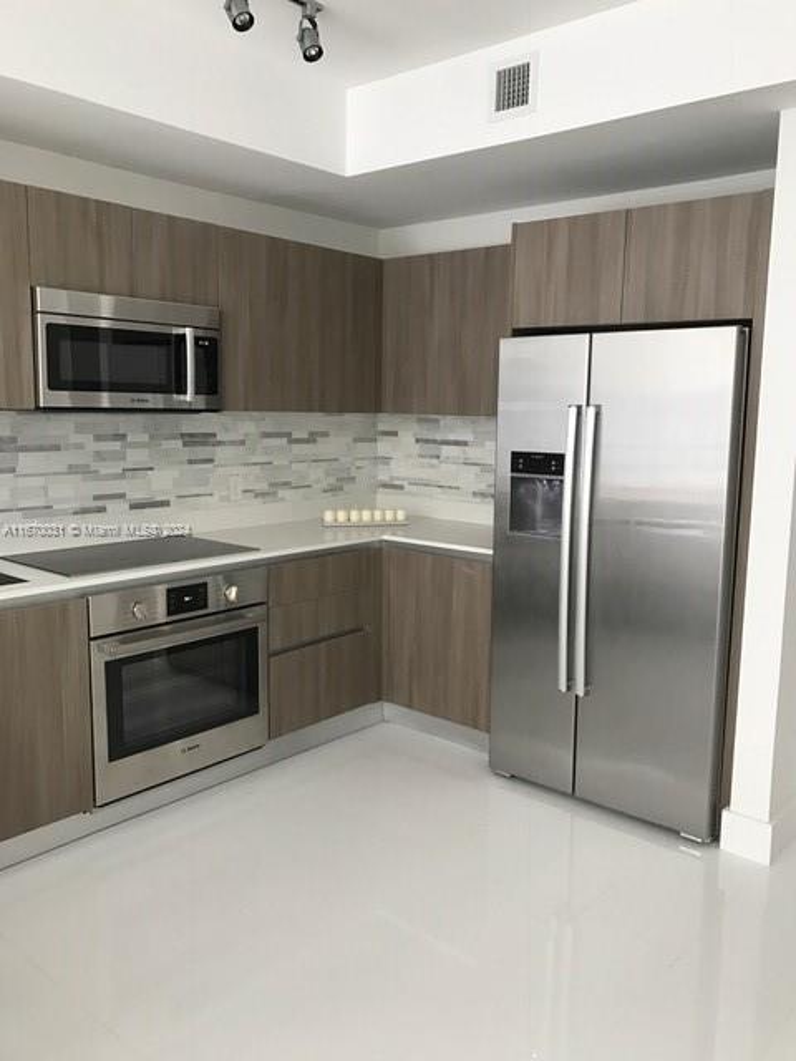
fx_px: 858
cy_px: 530
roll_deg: -1.3
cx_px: 398
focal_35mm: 28
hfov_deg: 49.7
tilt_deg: -7.6
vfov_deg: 63.4
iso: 32
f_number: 1.8
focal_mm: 3.99
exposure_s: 1/30
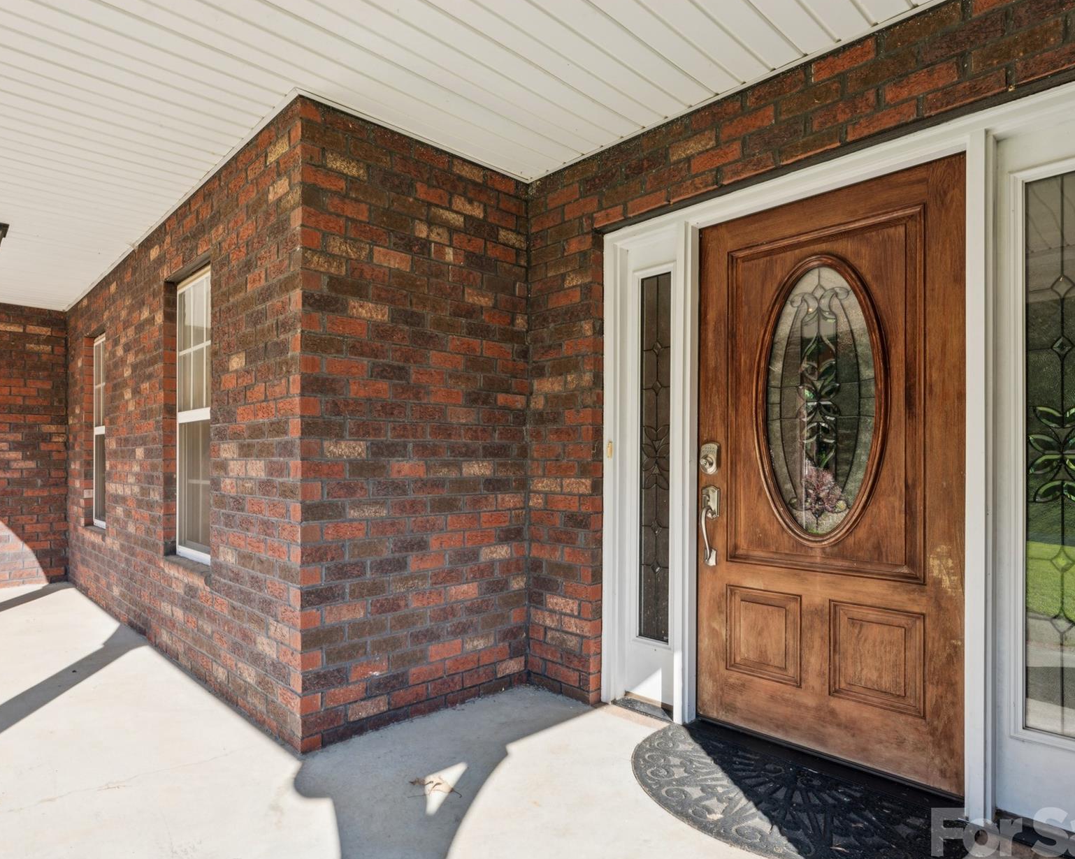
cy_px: 468
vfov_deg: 67.3
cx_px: 438
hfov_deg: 78.9
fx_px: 644
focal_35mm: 20
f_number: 13
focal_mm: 16.2
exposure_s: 1/20
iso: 100
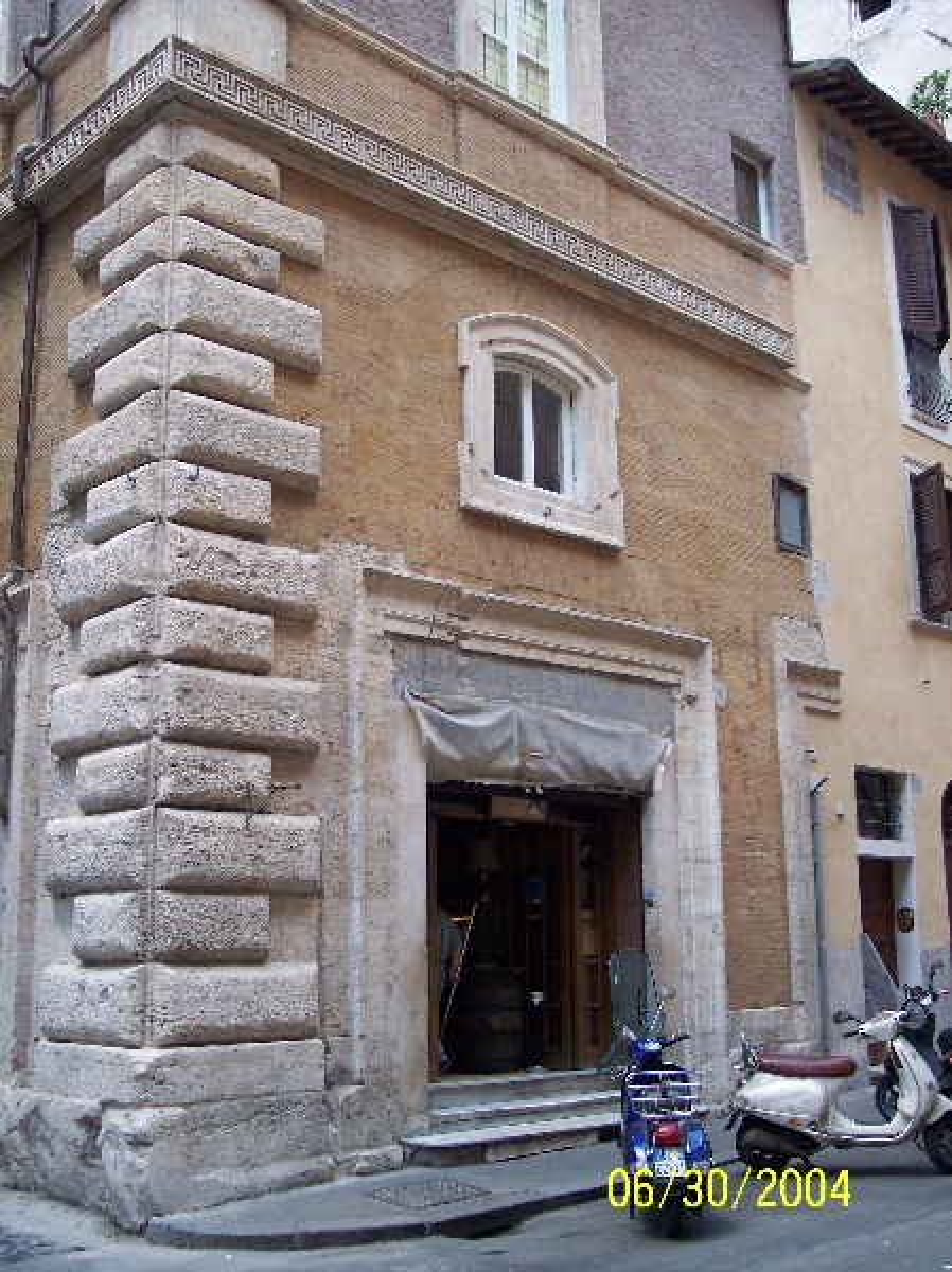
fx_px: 1395
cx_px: 476
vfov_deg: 49.0
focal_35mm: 38
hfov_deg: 37.7
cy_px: 636
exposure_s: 1/350
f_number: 2.8
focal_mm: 8
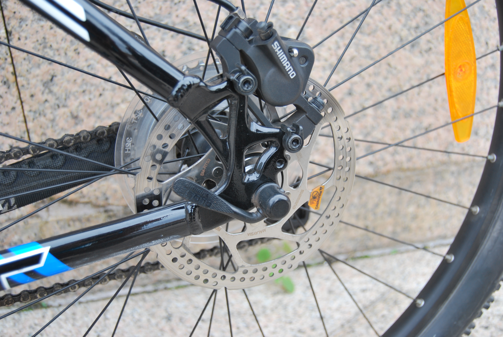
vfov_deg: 29.9
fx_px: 630
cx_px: 252
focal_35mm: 45
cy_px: 168
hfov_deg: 43.6
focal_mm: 30
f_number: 4.5
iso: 200
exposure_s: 1/60
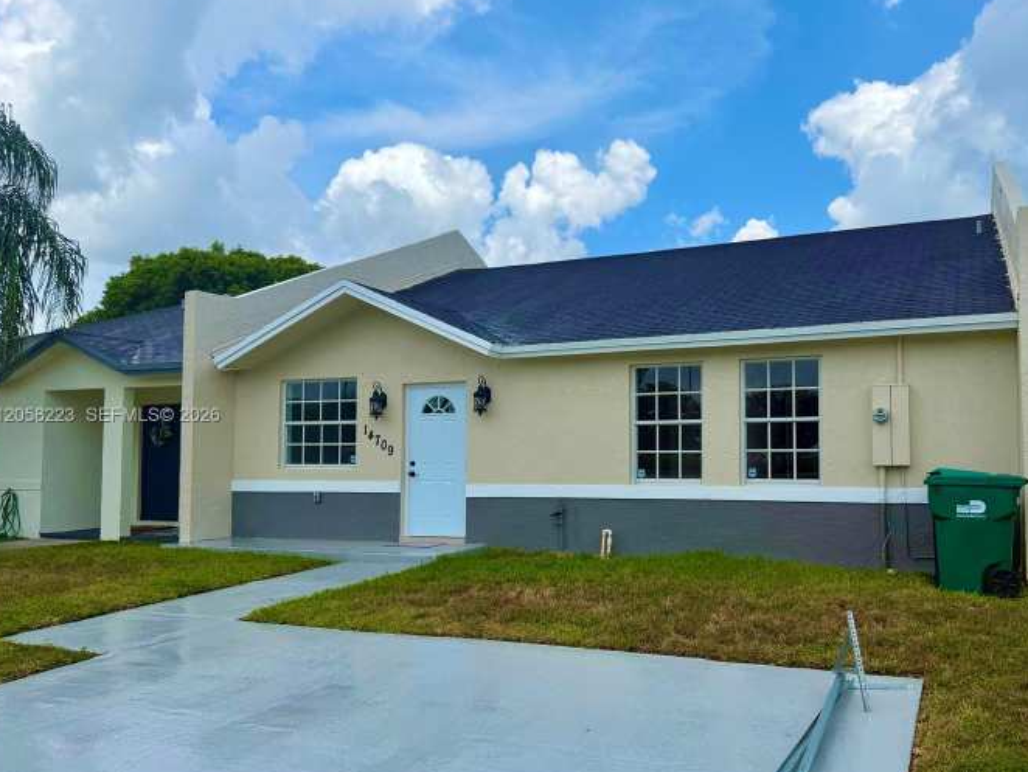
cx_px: 599
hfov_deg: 61.3
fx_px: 862
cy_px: 416
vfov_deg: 48.2
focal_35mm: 29
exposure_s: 1/6173
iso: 80
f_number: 1.78
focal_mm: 6.76
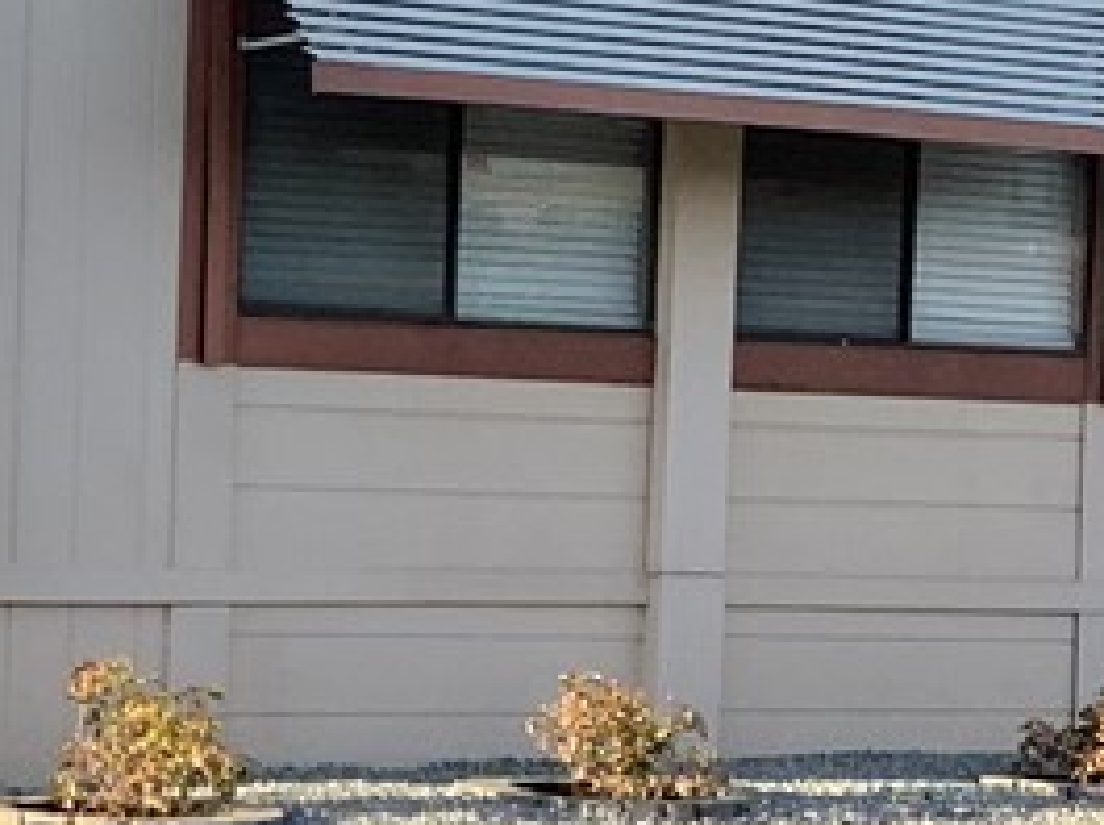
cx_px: -175
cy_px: 529
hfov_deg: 15.9
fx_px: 3822
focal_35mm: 120
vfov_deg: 12.3
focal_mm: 3.3
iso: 25
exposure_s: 1/488
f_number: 2.4
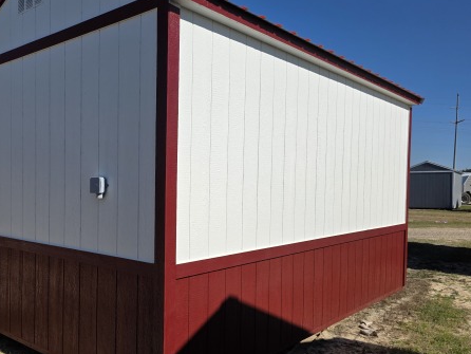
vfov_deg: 43.0
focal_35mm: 33
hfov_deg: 53.8
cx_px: 144
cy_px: 189
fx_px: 449
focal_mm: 6.3
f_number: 1.7
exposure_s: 1/7944
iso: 64
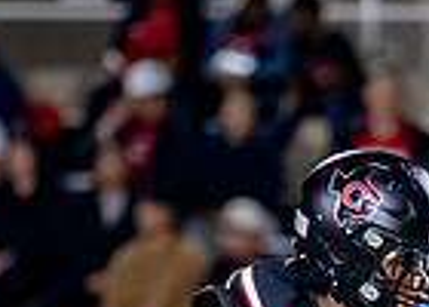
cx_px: 602
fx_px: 16266
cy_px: 544
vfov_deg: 1.1
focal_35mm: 1335
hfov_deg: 1.5
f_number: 2.8
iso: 3200
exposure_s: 1/1250
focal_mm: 200
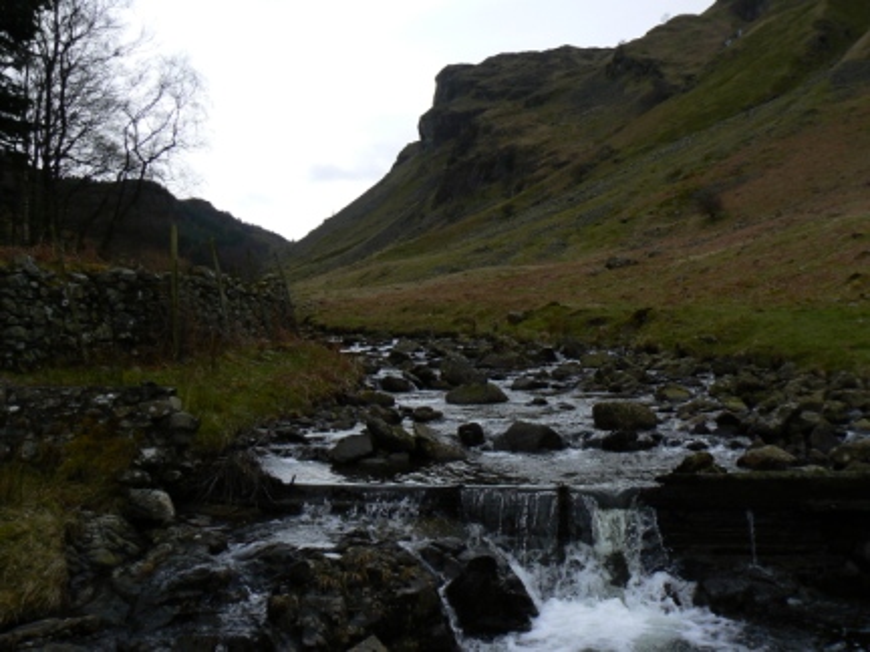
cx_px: 435
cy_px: 326
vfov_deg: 39.7
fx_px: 905
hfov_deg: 51.4
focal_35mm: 36
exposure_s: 1/320
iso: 80
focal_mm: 6
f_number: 5.6
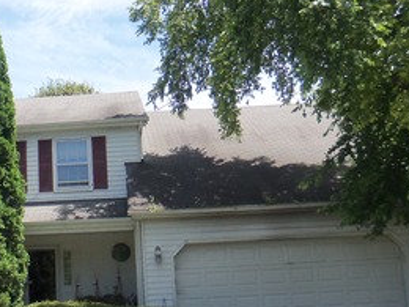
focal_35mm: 69
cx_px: 64
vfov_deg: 21.3
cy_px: 194
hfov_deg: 27.4
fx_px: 815
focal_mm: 5.1
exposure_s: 1/250
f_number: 3.9
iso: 64
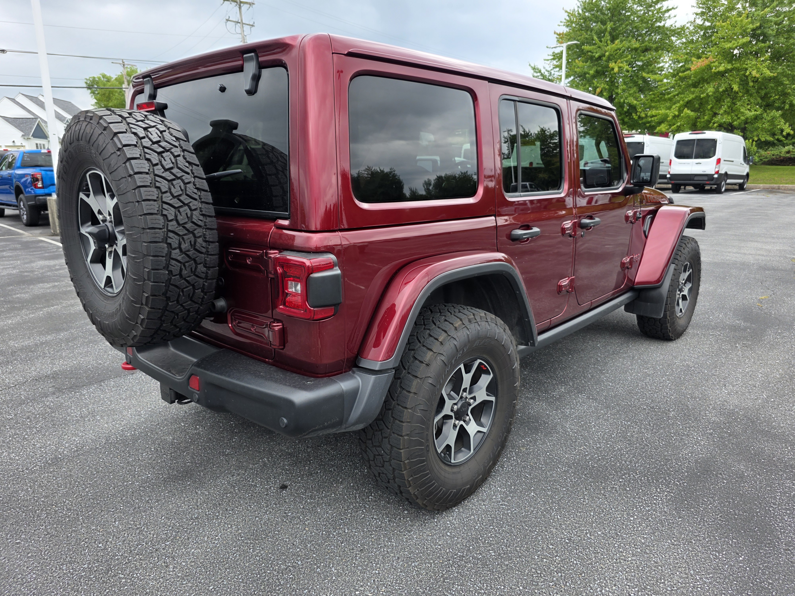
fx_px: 528
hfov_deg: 73.9
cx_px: 398
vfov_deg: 58.9
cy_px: 298
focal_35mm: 23
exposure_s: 1/359
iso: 32
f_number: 1.7
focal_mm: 6.3
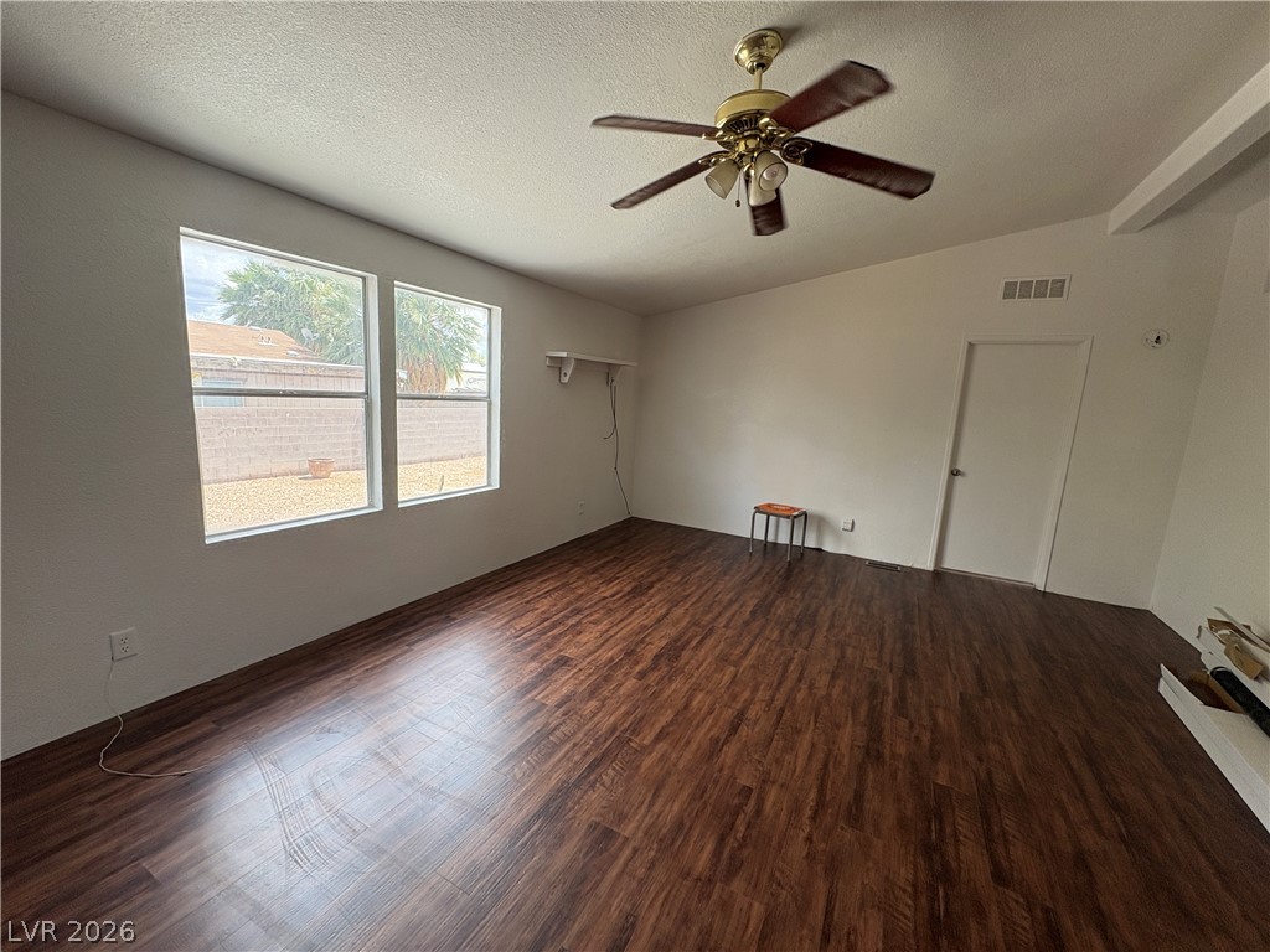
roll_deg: -3.0
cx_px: 635
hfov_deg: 102.1
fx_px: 514
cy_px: 476
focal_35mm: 14
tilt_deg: -9.5
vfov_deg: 85.7
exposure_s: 1/139
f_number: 2.2
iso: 80
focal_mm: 2.22
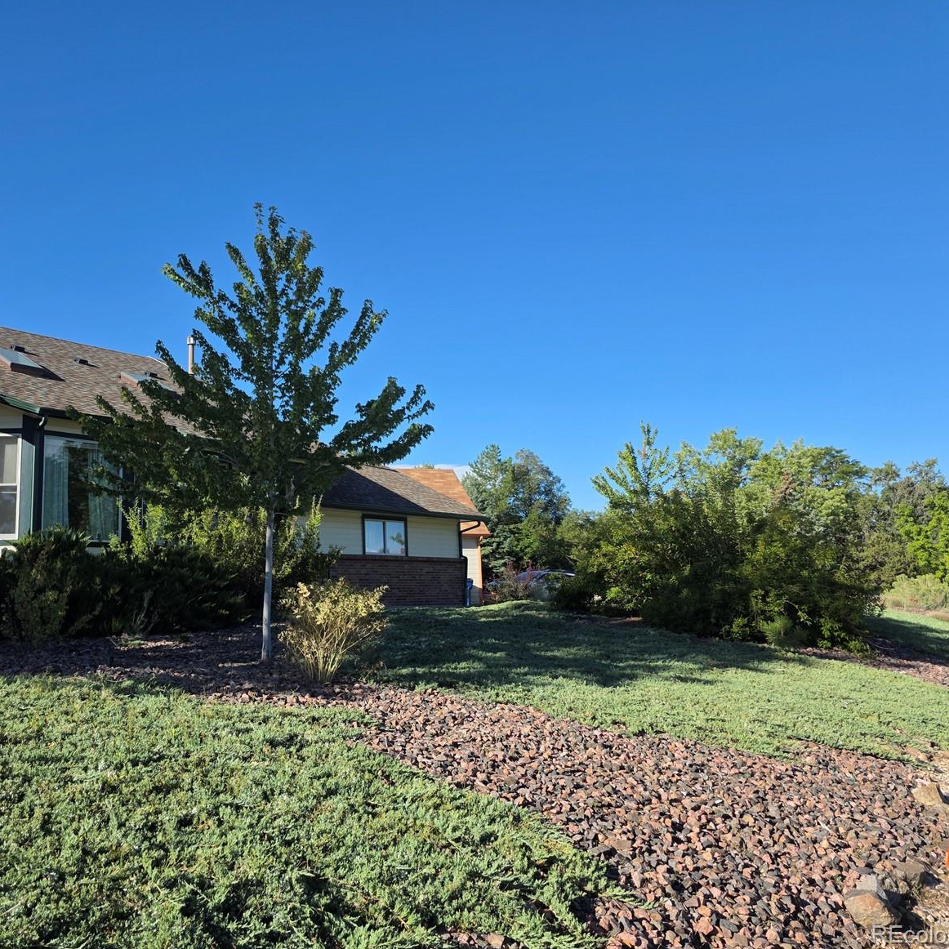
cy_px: 461
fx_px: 868
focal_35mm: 28
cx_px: 350
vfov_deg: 57.3
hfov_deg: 56.5
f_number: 1.7
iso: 80
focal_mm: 6.3
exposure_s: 1/4333
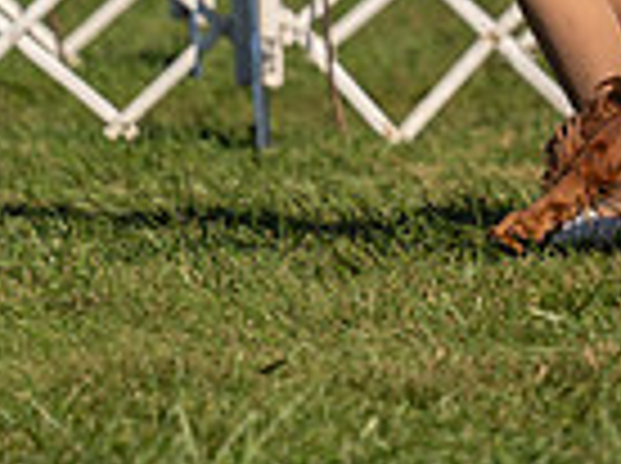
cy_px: -342
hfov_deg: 2.1
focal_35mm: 943
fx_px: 16888
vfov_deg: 1.6
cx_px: 830
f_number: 3.2
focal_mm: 200
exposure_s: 1/3200
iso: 100
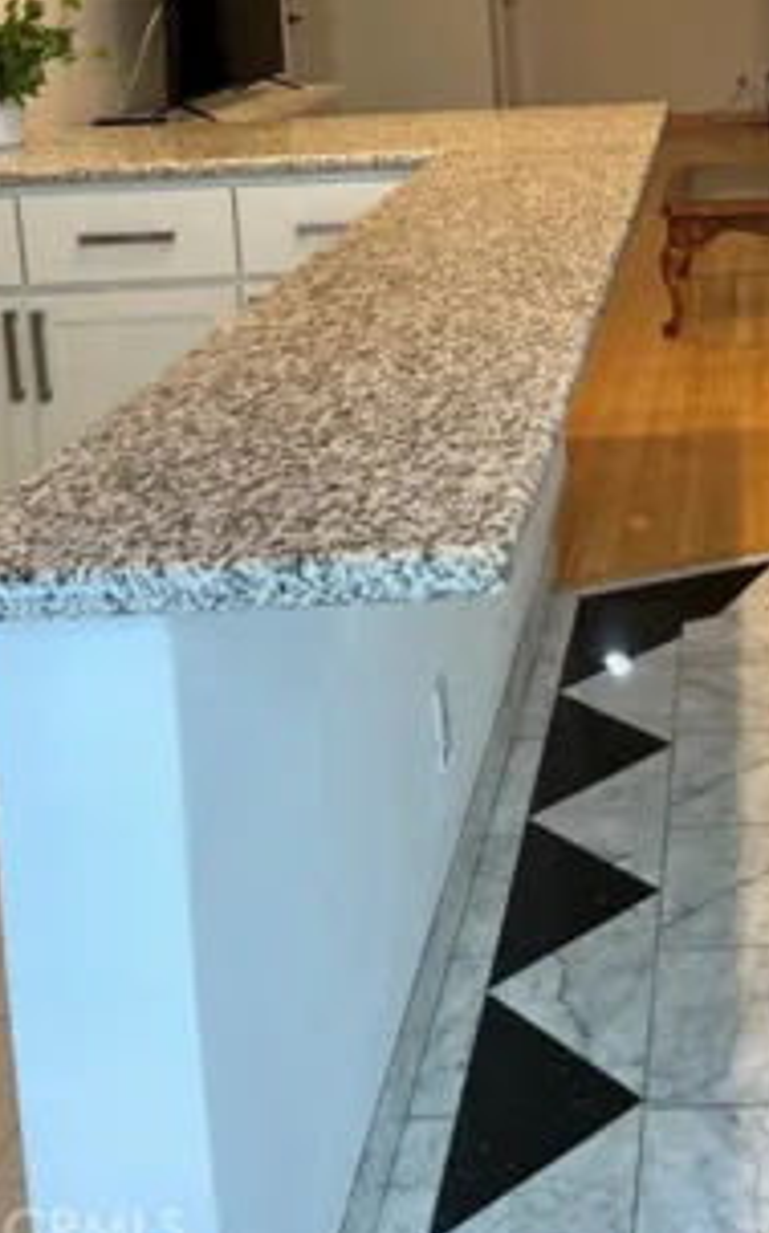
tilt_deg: -8.1
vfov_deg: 37.0
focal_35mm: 51
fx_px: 1713
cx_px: 745
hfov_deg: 24.3
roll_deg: +3.2
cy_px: 122
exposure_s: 1/60
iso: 80
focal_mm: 5.7
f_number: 1.5
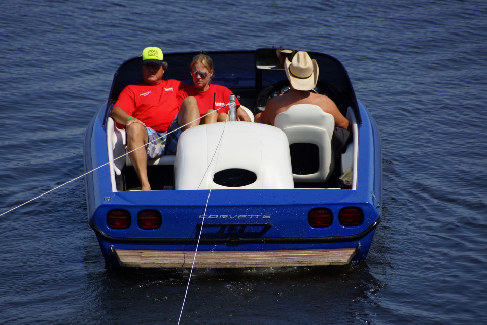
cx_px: 244
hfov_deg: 5.5
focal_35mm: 375
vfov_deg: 3.7
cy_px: 162
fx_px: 5073
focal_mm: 250
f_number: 8
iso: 100
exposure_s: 1/500
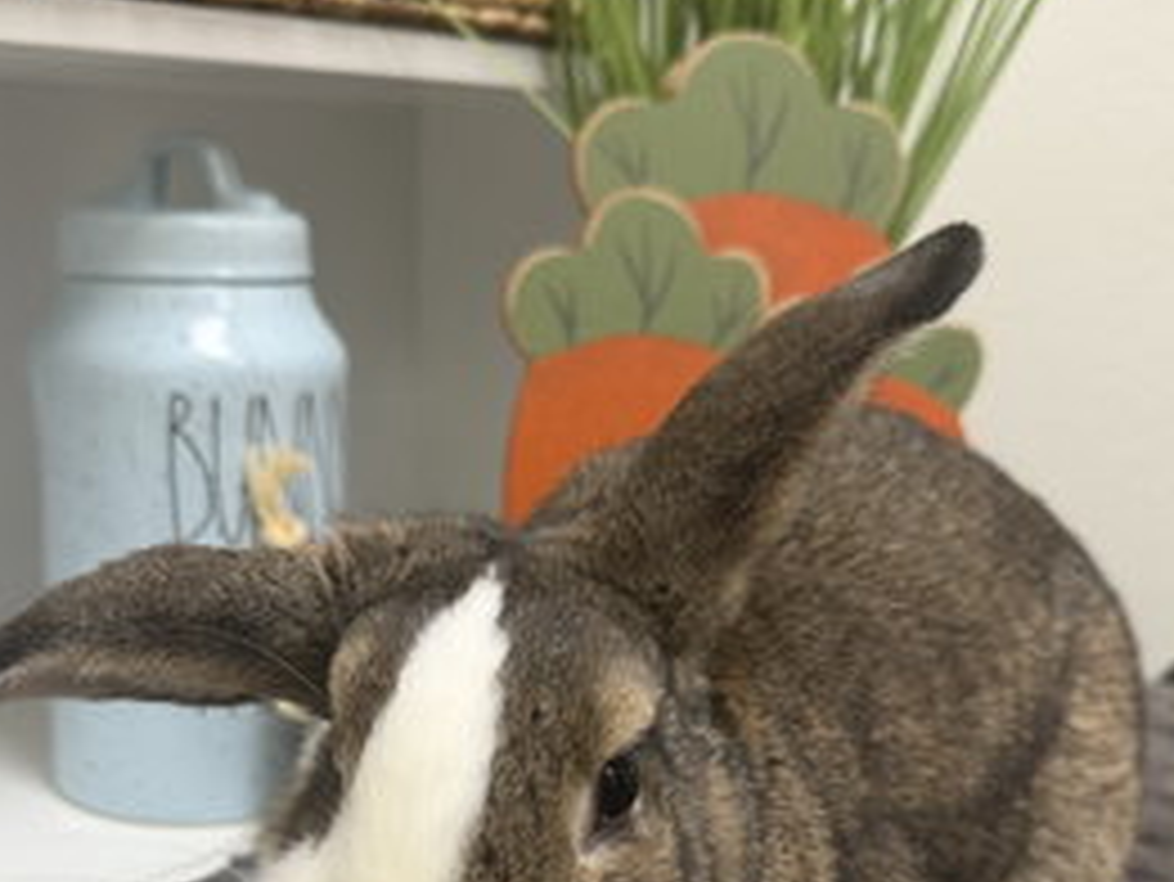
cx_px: 504
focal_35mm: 46
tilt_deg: -18.7
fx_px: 1561
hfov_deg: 41.1
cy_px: 740
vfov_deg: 30.6
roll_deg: -1.1
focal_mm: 6.76
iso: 125
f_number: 1.78
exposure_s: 1/60
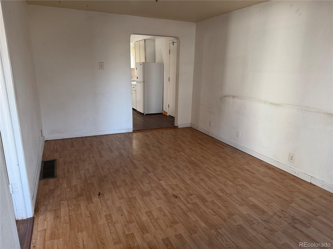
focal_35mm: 24
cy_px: 124
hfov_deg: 71.6
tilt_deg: -13.9
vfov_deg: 56.8
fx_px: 231
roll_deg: -0.6
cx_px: 166
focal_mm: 6.76
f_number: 1.78
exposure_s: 1/113
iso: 200
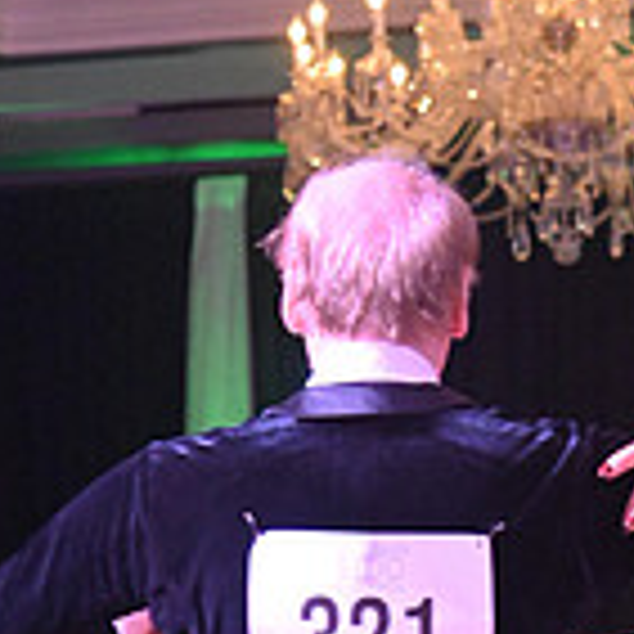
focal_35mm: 245
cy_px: 989
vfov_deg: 7.0
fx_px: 5077
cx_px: 672
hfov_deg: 7.1
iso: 5000
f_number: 5.6
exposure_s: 1/320
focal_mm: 70
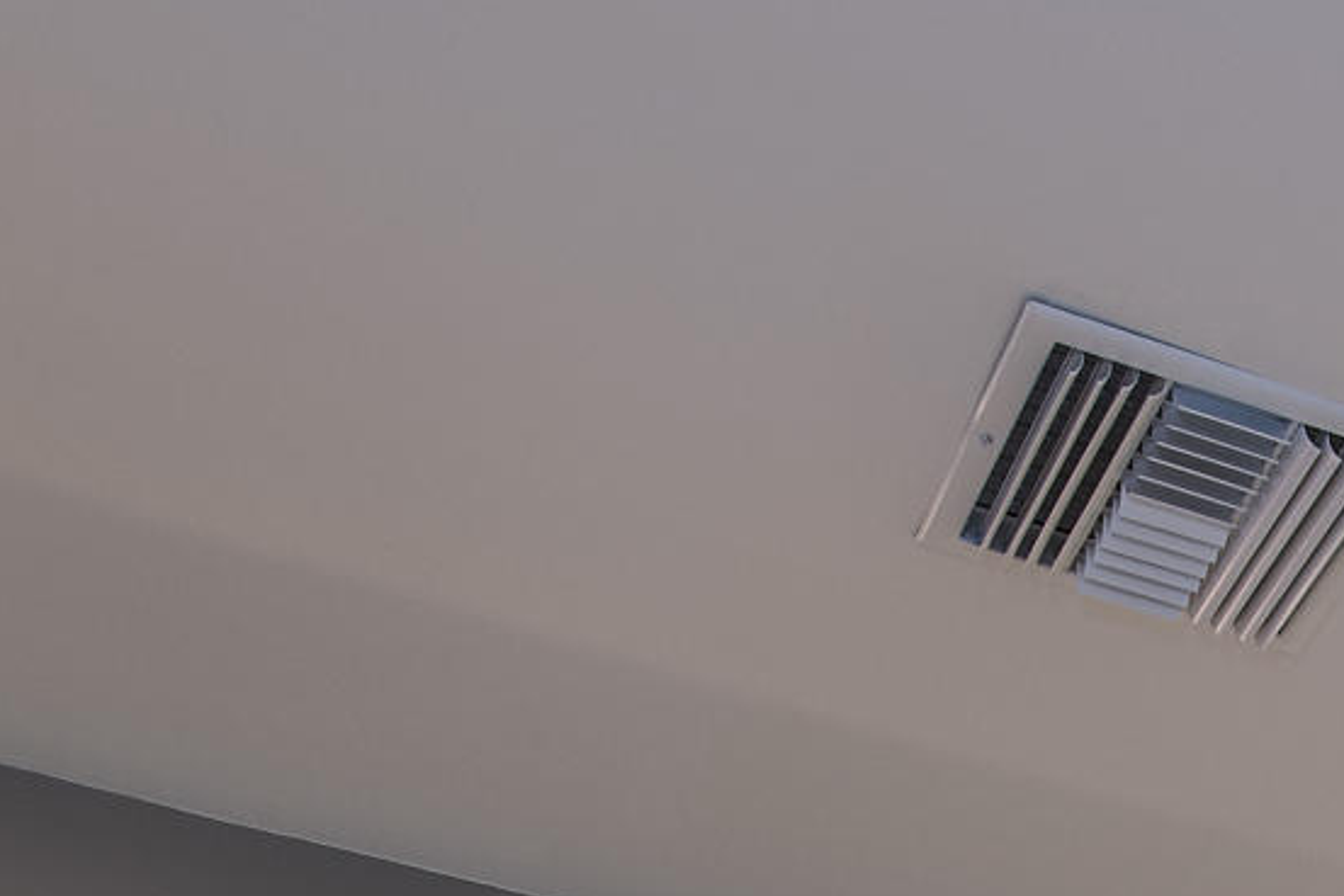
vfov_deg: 12.8
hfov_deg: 23.4
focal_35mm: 76
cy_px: 2268
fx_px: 2838
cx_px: 1774
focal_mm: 14
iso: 100
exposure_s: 1.3
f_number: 11
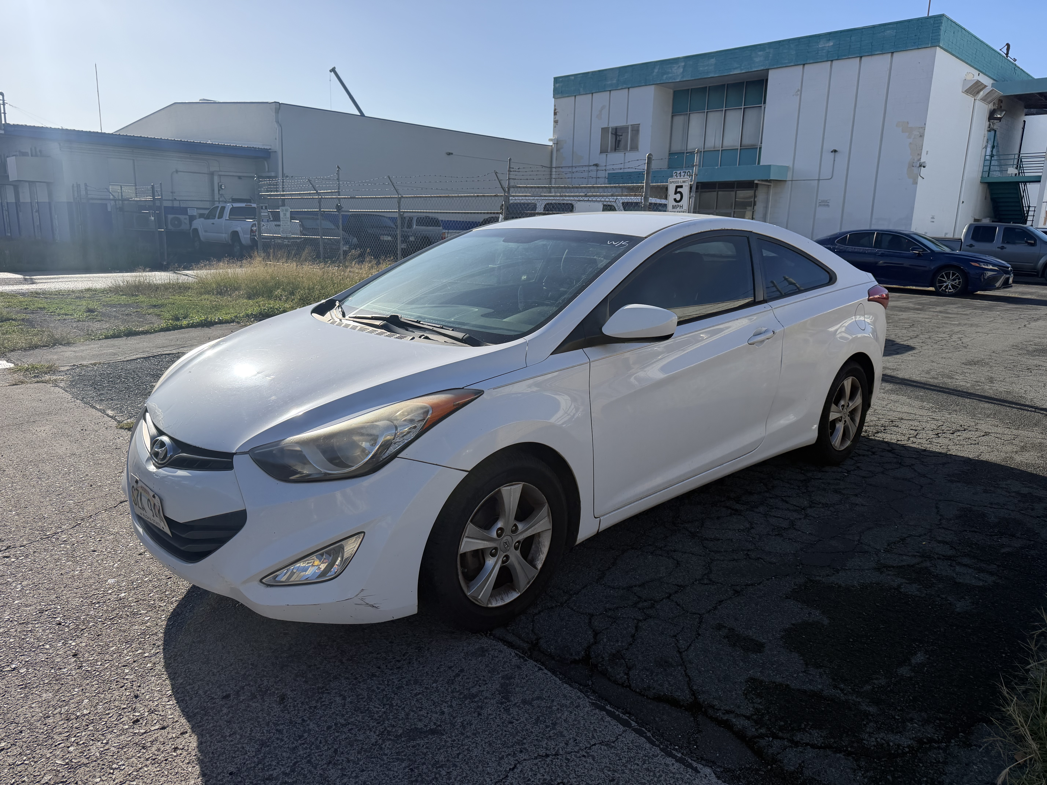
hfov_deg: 71.6
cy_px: 392
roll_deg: -0.7
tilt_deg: -12.4
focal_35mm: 24
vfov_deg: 56.8
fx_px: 726
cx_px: 524
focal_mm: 6.76
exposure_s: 1/6173
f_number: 1.78
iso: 100
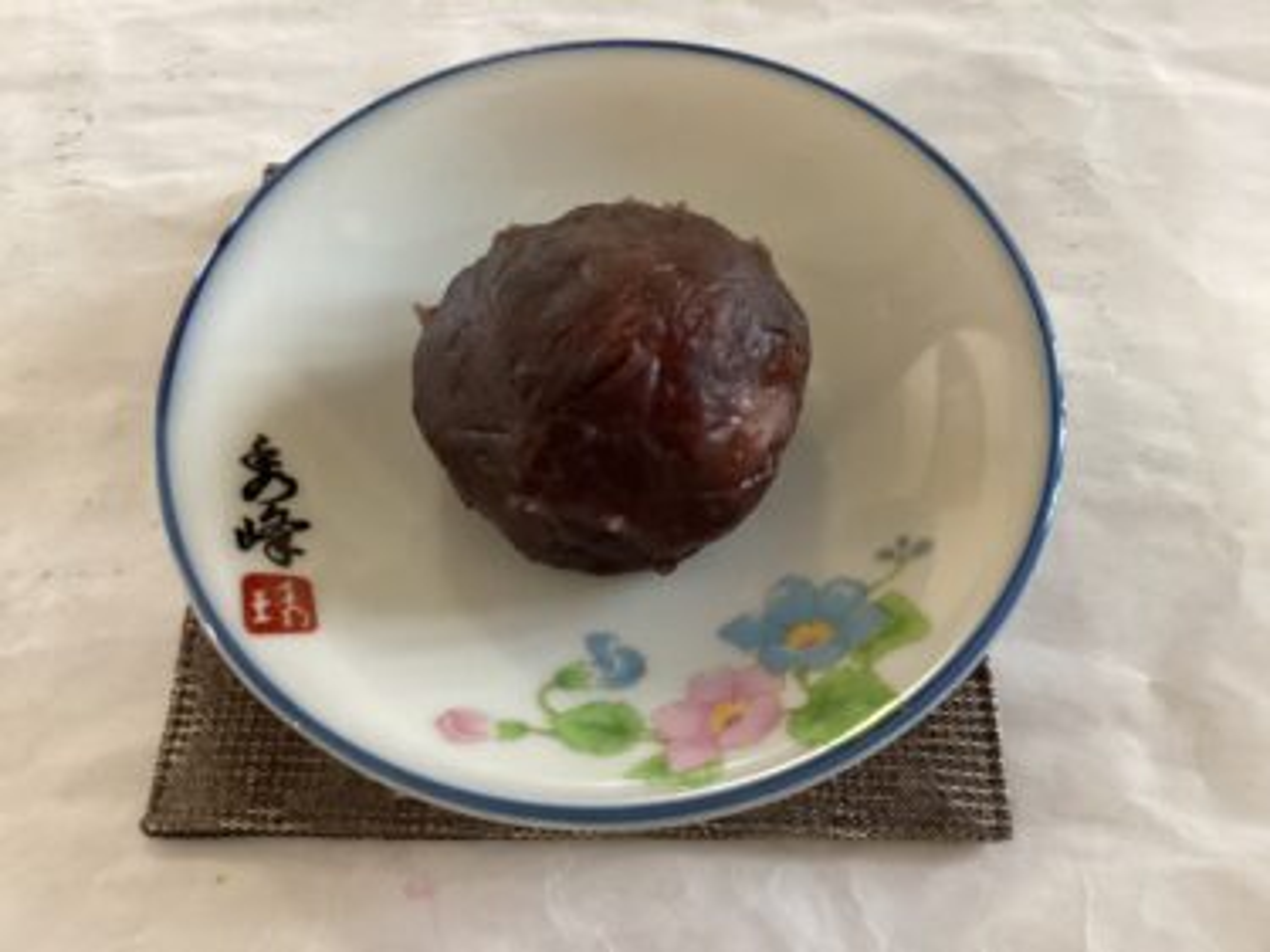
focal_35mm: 31
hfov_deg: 58.4
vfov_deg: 45.4
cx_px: 635
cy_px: 476
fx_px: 1137
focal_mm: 3.3
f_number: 2.4
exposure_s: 1/50
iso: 320
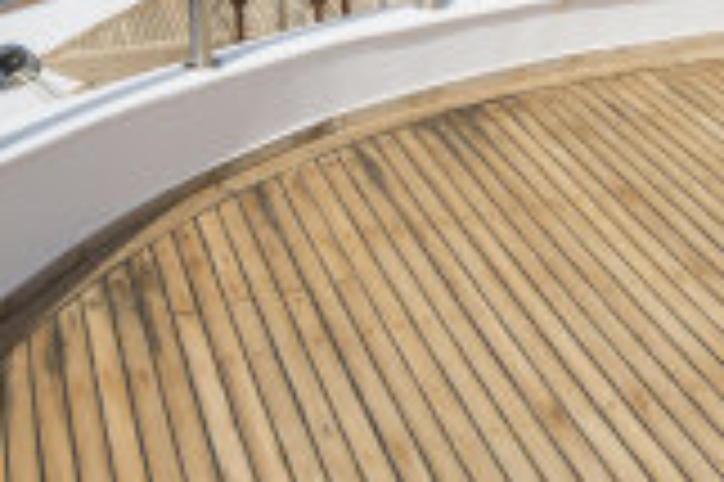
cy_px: 77
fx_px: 1226
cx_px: 427
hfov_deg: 32.8
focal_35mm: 61
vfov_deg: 21.8
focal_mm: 16
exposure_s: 1/640
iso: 200
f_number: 11
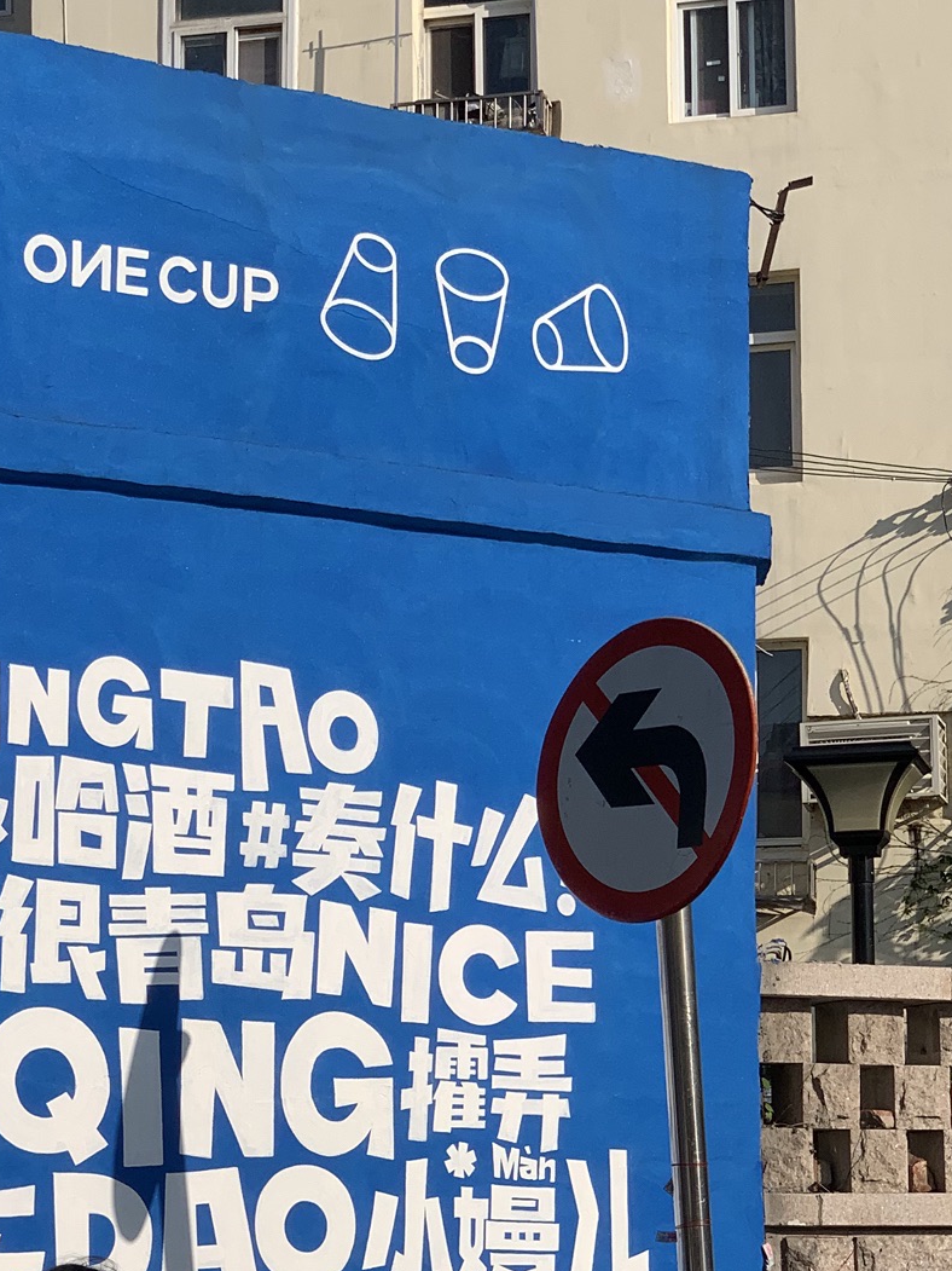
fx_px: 3631
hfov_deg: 14.8
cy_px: 958
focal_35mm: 99
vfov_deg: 19.7
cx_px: 141
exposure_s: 1/1916
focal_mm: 6
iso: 16
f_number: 2.4
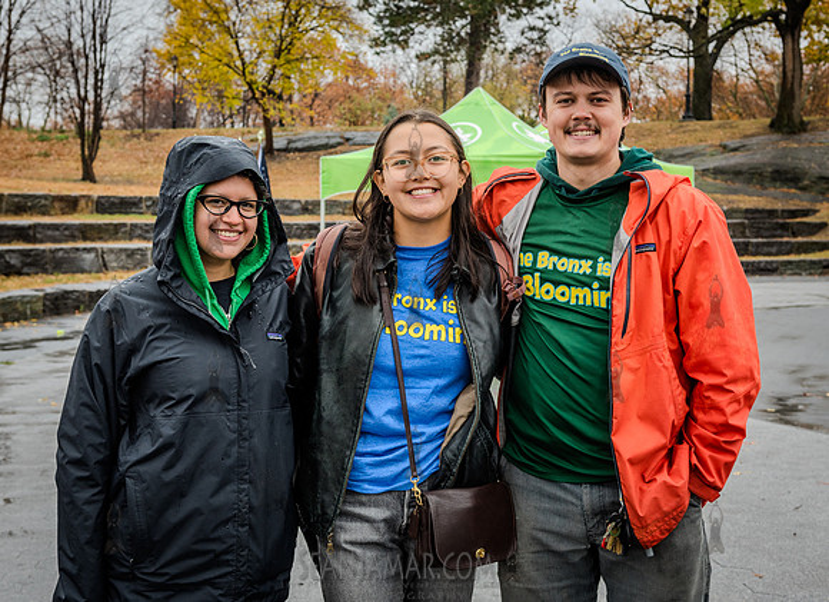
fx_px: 1208
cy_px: 249
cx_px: 415
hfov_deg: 37.9
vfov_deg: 27.9
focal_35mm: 51
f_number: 5.6
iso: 500
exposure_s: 1/200
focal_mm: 40
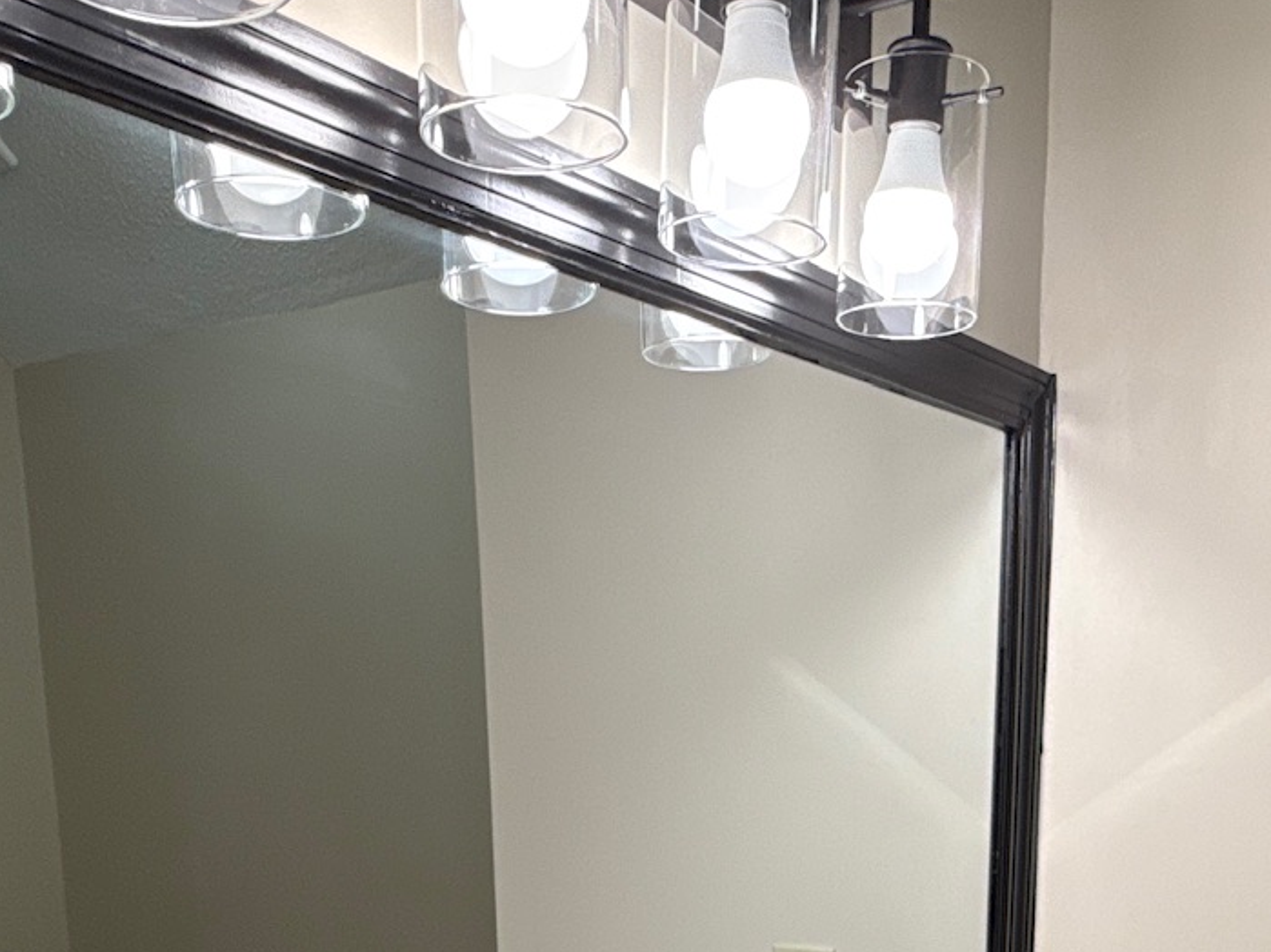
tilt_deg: -12.7
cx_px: 706
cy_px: 1019
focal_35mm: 41
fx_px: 1505
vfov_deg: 31.6
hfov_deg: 45.7
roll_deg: -0.8
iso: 80
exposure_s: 1/120
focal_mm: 2.22
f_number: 2.2
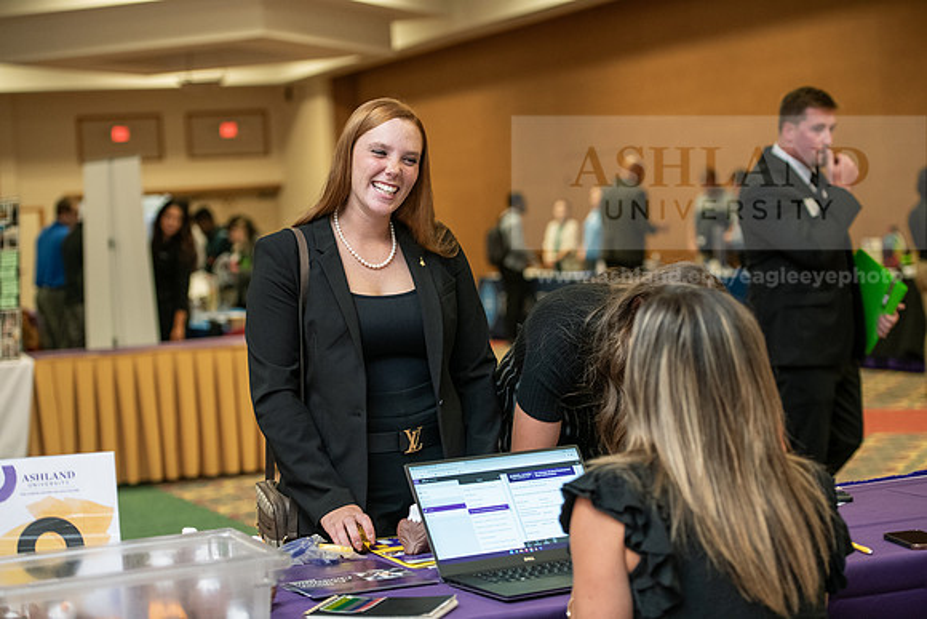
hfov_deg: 27.0
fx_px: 1932
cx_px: 464
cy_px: 310
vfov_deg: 18.2
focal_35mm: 75
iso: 1600
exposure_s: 1/200
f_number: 3.2
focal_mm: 75
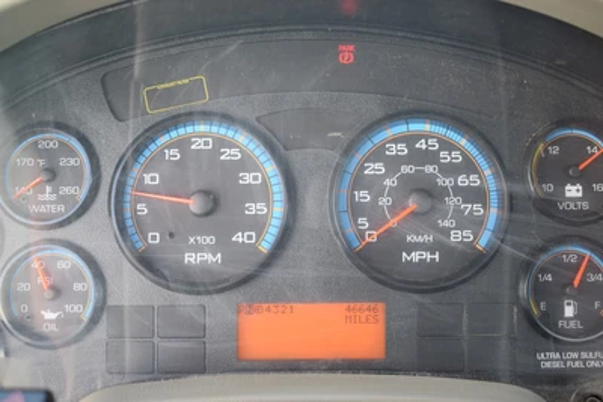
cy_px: 201
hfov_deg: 44.9
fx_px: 729
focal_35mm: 44
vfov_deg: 30.9
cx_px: 302
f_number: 4.5
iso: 400
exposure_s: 1/80
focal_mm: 29
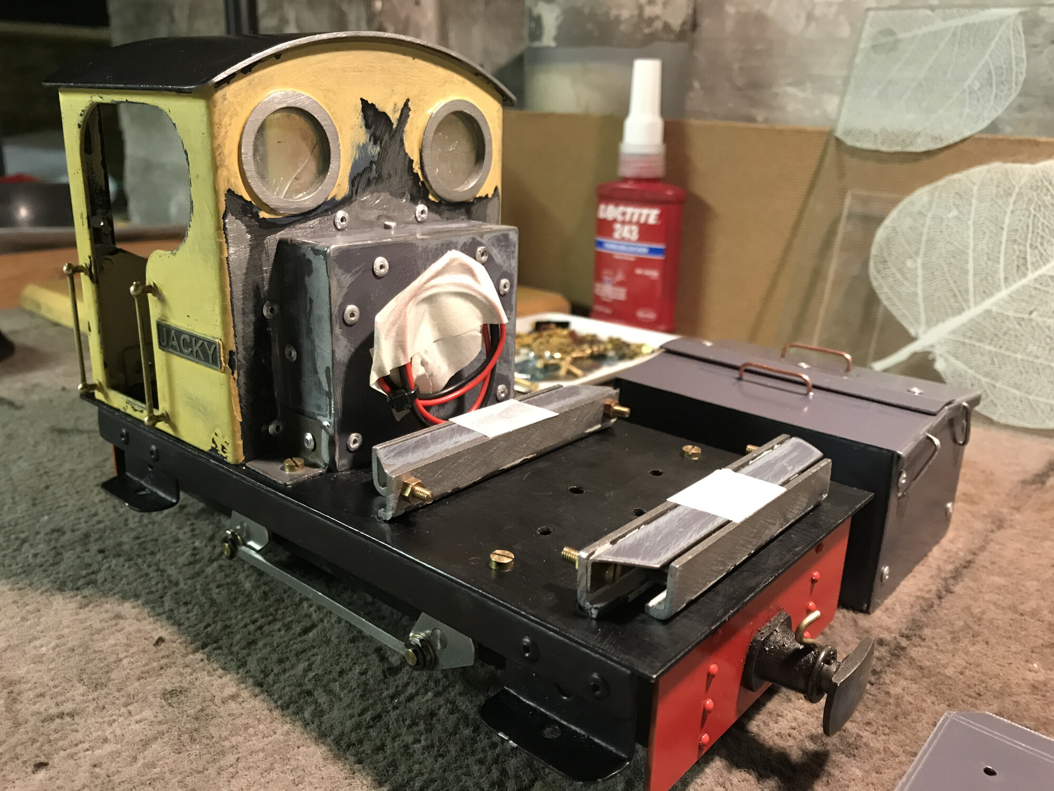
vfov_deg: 49.7
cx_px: 527
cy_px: 396
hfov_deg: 63.4
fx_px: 853
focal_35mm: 28
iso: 100
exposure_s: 1/11
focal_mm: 3.99
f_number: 1.8
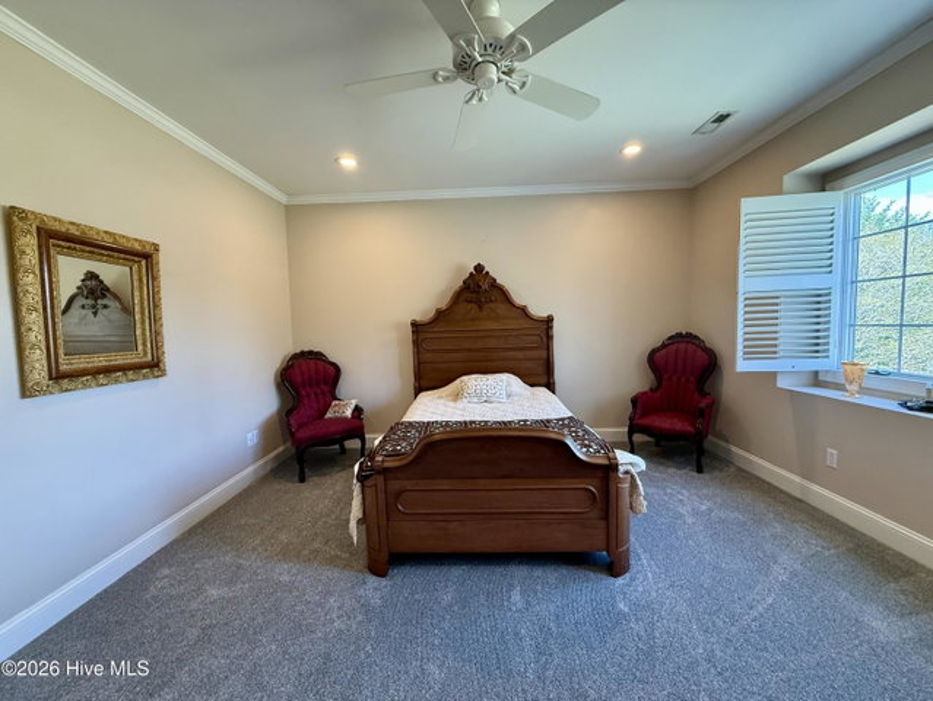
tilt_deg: -3.3
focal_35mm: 14
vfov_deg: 85.7
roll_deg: +1.6
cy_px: 350
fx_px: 378
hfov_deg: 102.0
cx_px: 466
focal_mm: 2.22
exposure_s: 1/120
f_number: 2.2
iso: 320
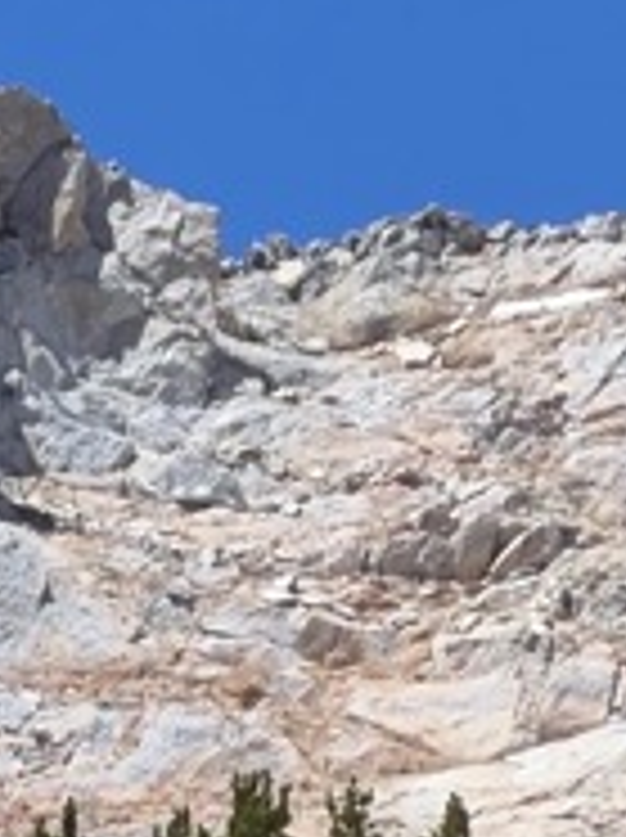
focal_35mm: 1103
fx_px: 26657
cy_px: 1976
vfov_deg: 1.8
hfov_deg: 1.3
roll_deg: -2.4
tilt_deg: +15.5
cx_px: -261
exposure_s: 1/639
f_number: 2.8
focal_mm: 16.89
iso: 25
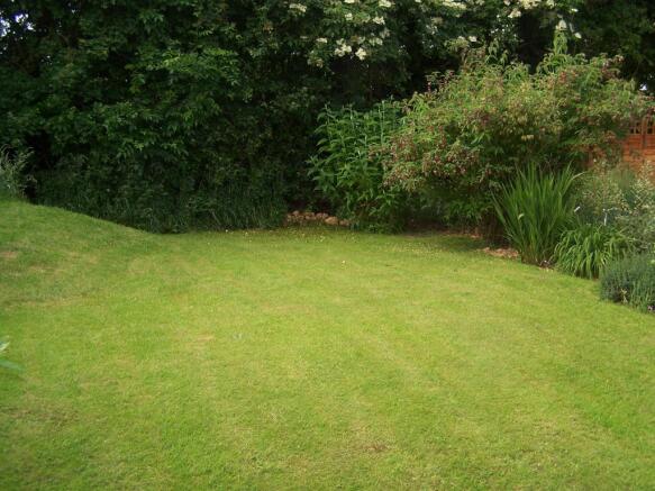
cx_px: 328
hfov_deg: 49.0
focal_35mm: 38
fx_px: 719
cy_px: 246
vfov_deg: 37.7
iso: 80
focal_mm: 6.3
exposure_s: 1/180
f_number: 2.8
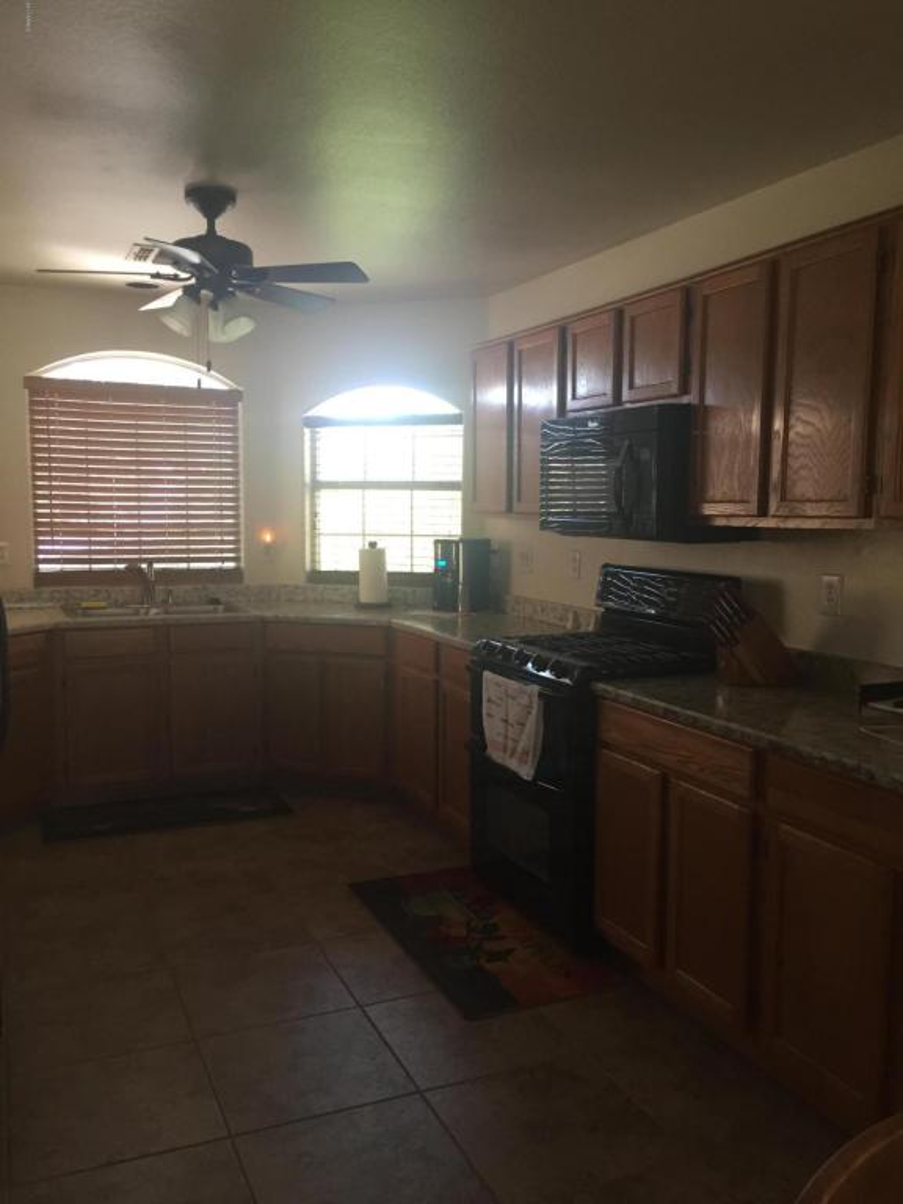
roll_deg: -0.4
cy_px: 602
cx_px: 452
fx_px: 1009
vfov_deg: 61.7
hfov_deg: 48.2
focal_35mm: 29
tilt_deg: -4.8
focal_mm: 4.15
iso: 125
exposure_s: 1/30
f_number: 2.2
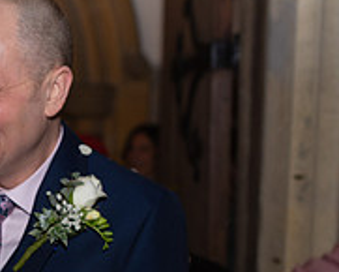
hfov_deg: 17.3
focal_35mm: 105
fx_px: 1054
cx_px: -92
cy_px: 264
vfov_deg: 14.5
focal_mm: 35
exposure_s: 1/400
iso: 640
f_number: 2.5
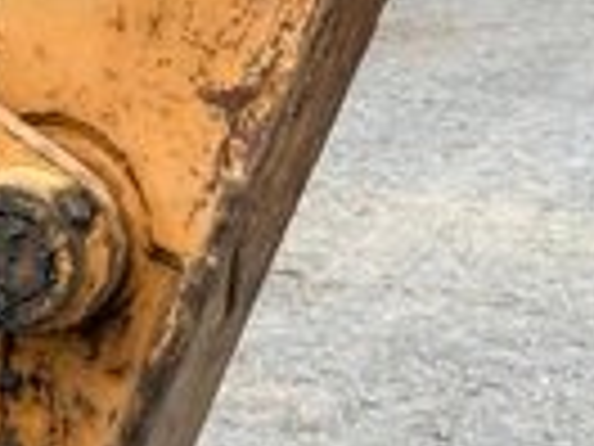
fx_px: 1870
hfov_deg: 17.8
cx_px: 63
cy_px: 0
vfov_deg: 13.4
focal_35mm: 109
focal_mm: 6.76
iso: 80
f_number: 1.78
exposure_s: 1/1139
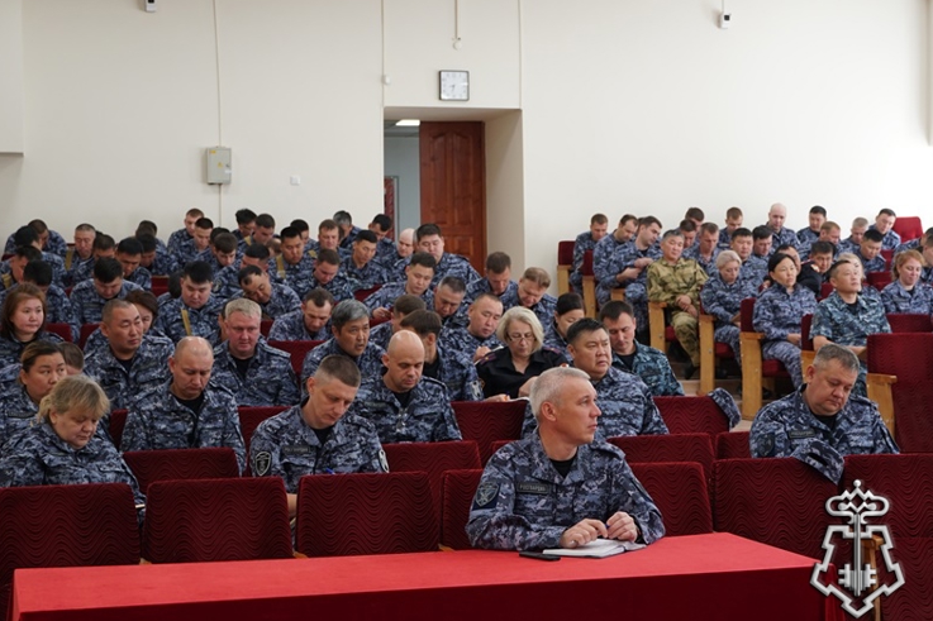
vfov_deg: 23.4
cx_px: 462
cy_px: 312
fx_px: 1503
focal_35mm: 58
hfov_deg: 34.5
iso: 500
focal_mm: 38
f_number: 4.5
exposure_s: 1/60
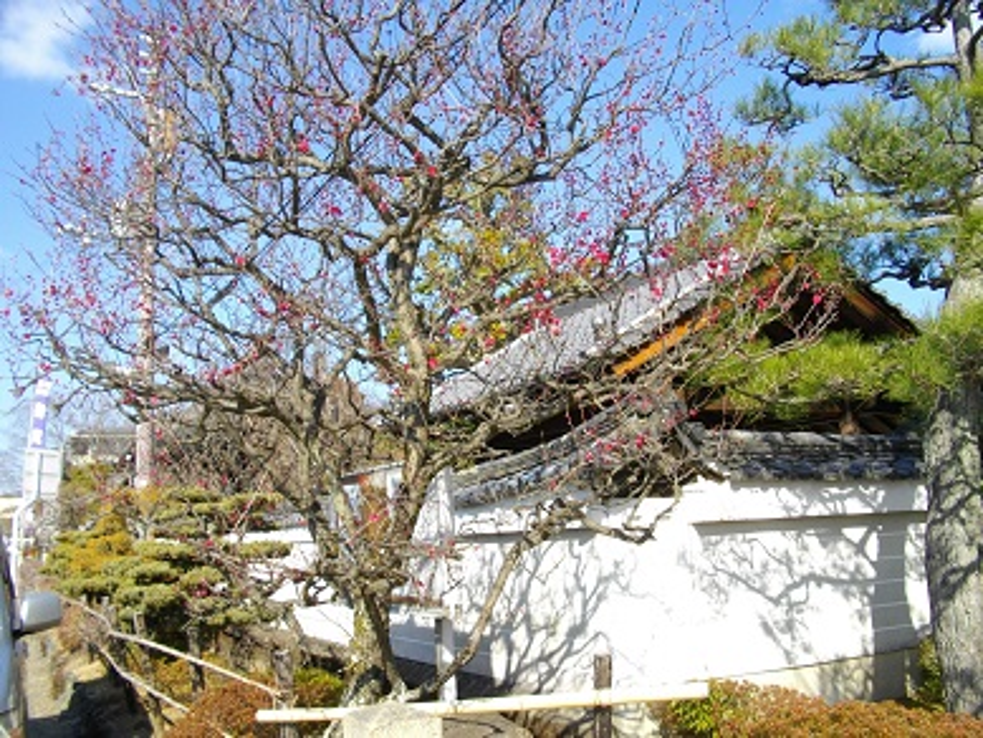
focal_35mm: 32
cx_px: 492
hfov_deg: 56.8
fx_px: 909
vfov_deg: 44.2
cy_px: 369
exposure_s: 1/200
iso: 100
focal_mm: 5.7
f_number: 5.5
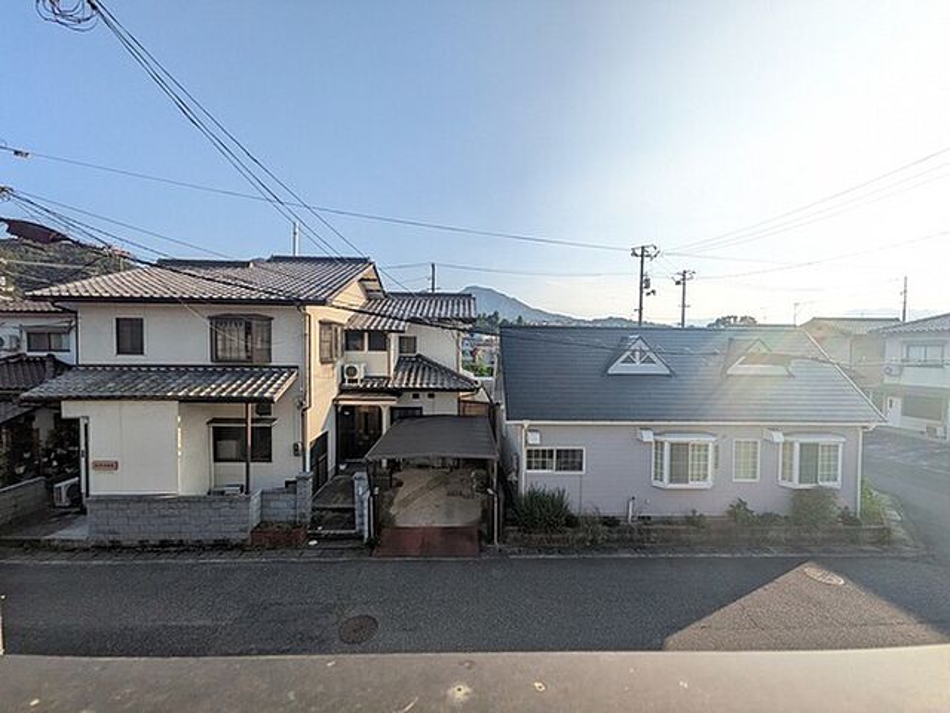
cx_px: 475
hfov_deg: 102.1
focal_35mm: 14
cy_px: 356
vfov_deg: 85.7
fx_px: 384
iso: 105
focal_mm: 1.85
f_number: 2.2
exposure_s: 1/2915
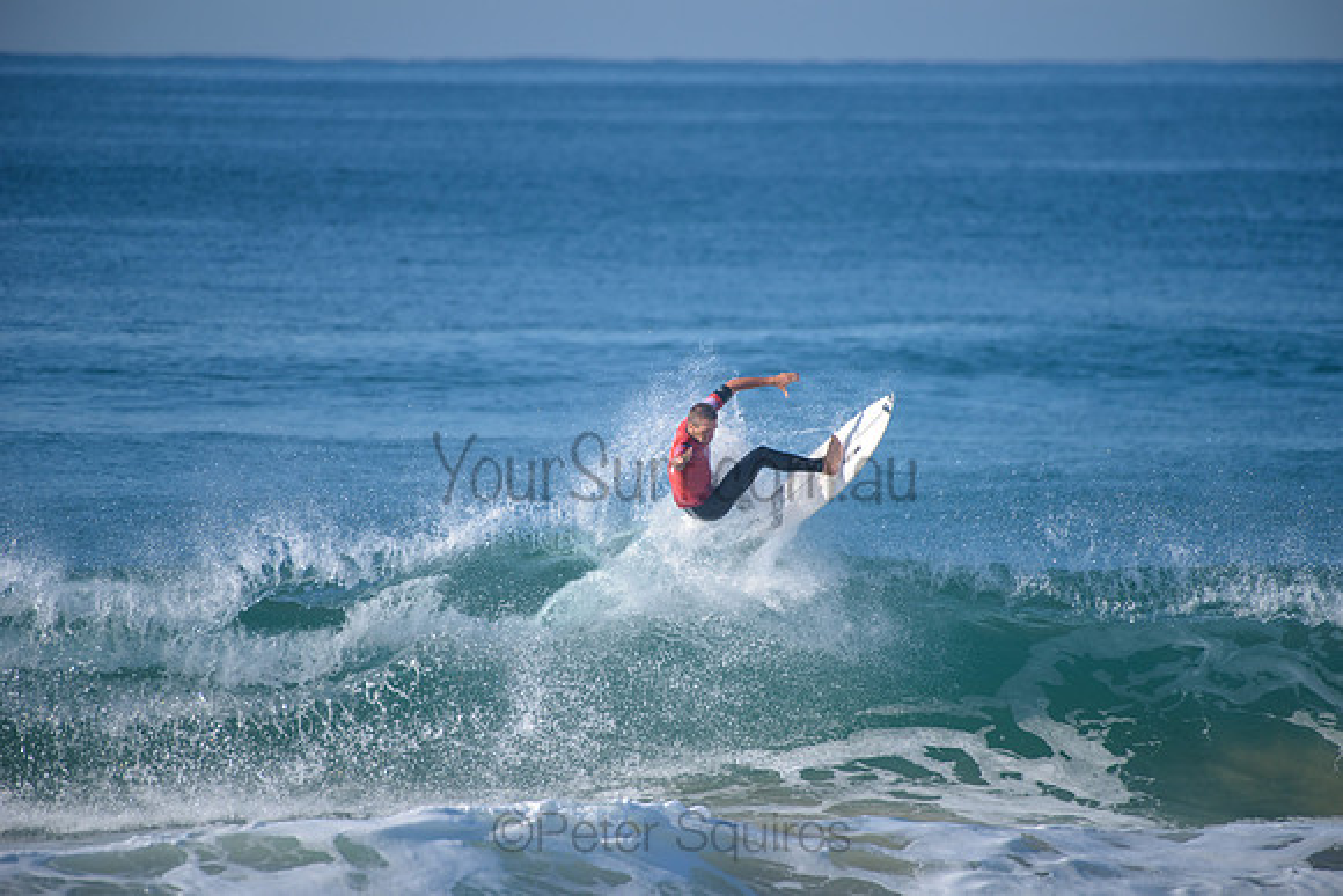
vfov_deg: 2.8
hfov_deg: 4.1
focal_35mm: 500
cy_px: 448
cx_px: 672
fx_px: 18656
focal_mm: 500
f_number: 5.6
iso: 250
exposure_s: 1/2000
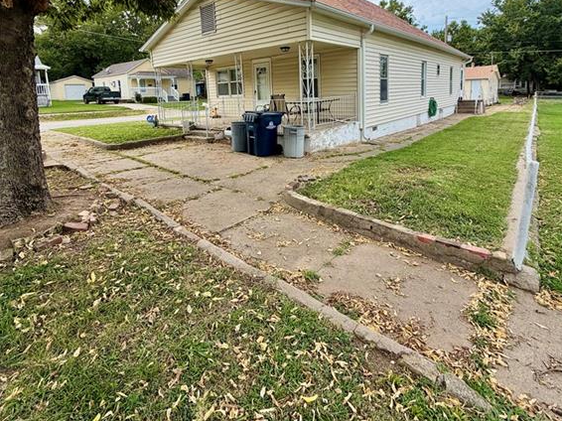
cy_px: 136
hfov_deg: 84.7
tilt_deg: -8.5
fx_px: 308
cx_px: 285
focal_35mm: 19
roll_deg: +2.3
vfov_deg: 66.6
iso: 40
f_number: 2.2
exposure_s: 1/545
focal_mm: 2.22
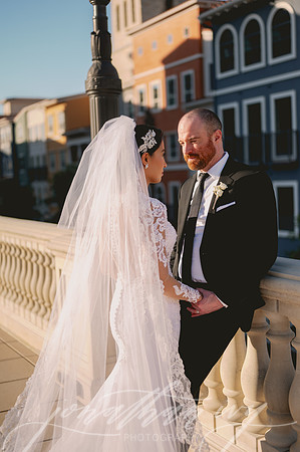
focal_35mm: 50
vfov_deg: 39.6
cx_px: 150
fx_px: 626
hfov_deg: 26.9
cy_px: 226
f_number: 2
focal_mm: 50
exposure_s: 1/2500
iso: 50
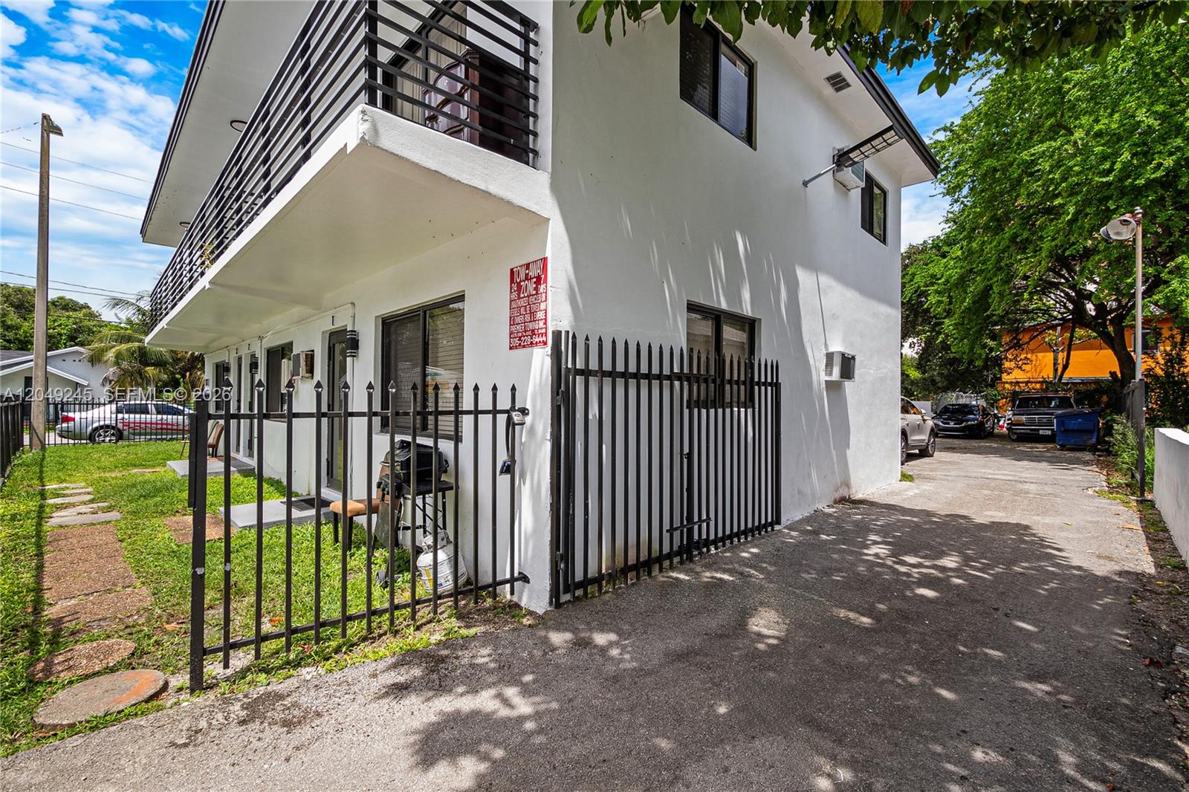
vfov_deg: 81.2
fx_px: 462
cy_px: 396
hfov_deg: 104.3
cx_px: 594
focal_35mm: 14
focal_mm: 7
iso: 100
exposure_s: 1/200
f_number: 5.6
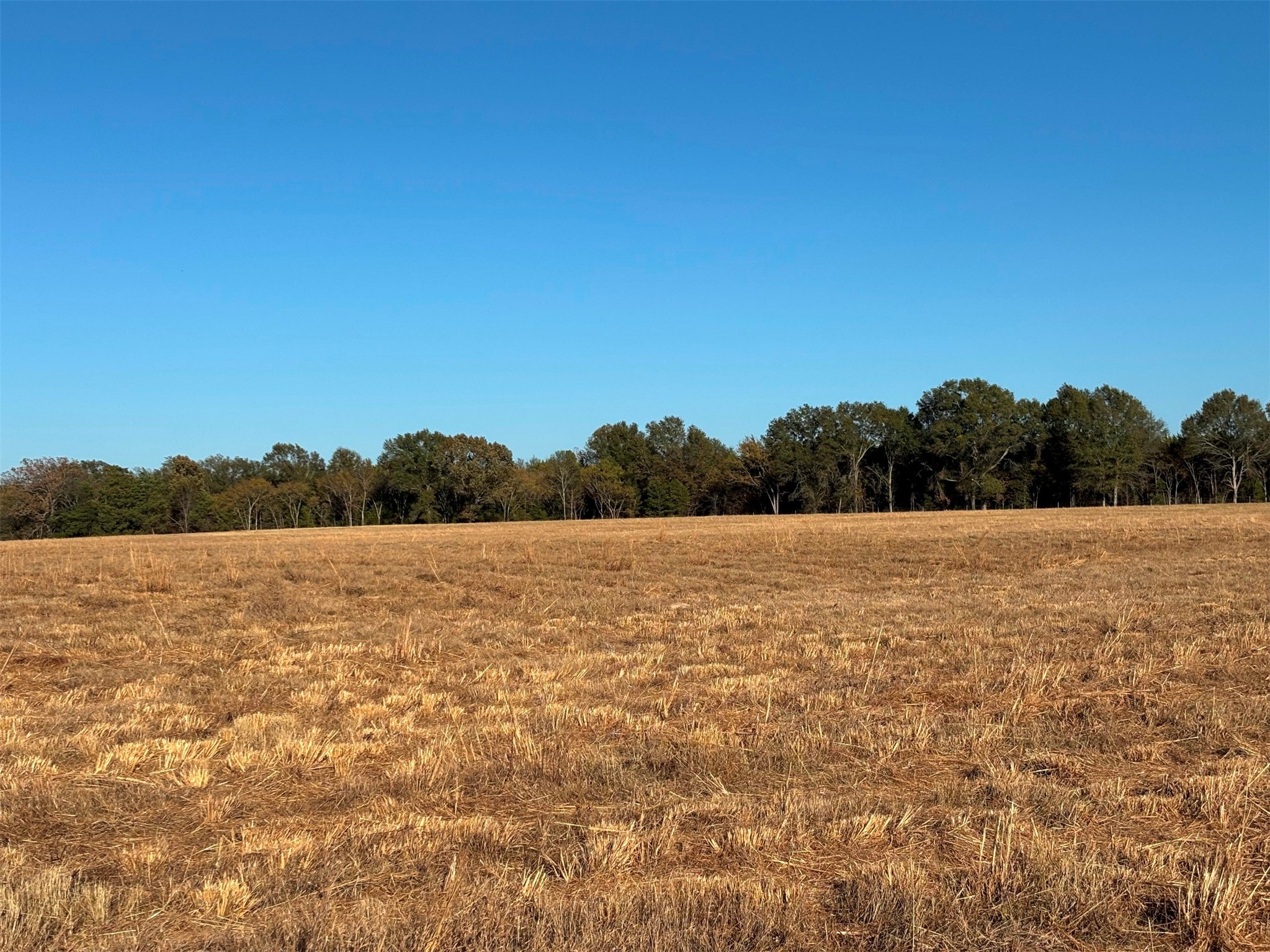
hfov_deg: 36.8
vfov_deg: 28.0
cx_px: 635
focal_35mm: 52
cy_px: 476
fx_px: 1908
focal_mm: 5.96
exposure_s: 1/3788
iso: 32
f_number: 1.6
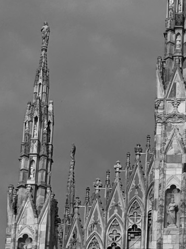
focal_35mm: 202
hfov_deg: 7.2
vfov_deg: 9.8
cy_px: 220
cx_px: 299
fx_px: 1448
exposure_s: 1/7937
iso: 64
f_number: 1.78
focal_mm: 6.76
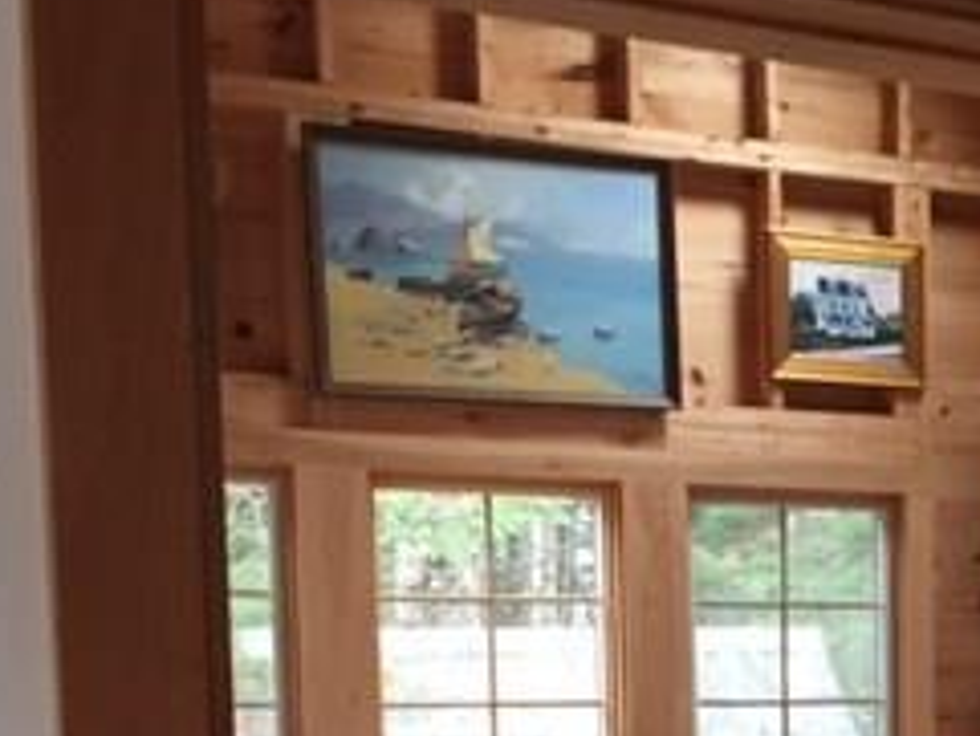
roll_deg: -0.2
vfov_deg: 18.1
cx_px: 1017
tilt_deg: -5.2
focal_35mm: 77
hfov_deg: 24.0
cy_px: 911
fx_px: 2181
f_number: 2.2
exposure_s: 1/30
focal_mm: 4.15
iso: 50
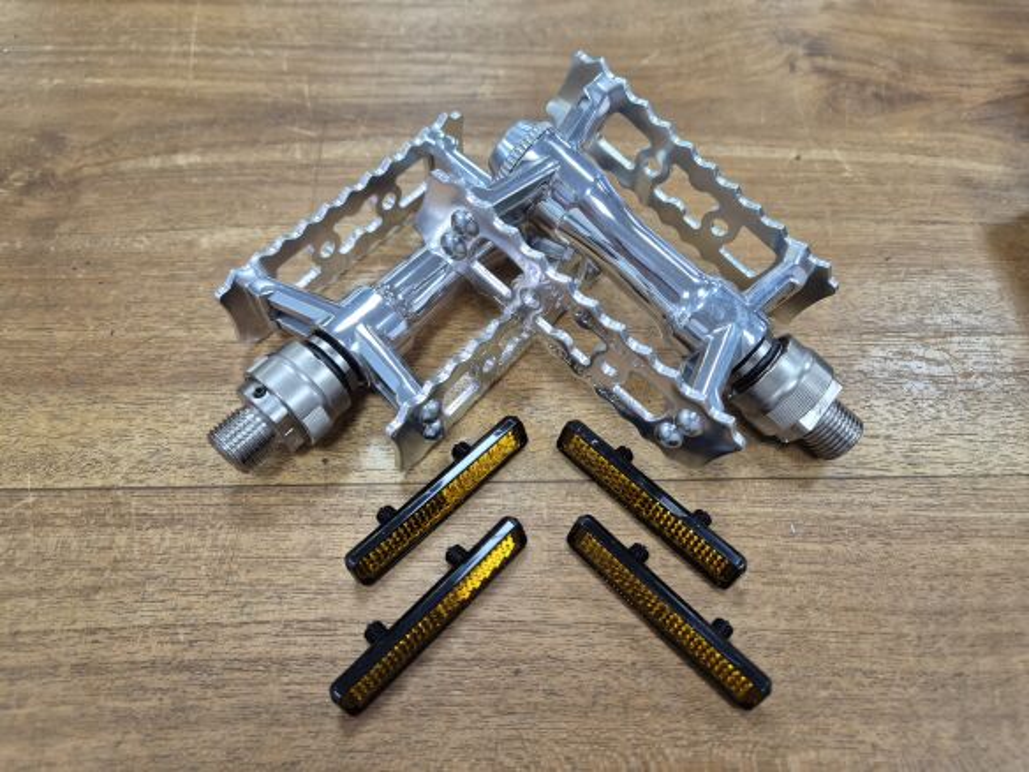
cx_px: 514
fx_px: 684
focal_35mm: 23
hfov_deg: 73.9
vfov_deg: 58.9
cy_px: 386
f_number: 1.8
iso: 125
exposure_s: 1/100
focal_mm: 5.4
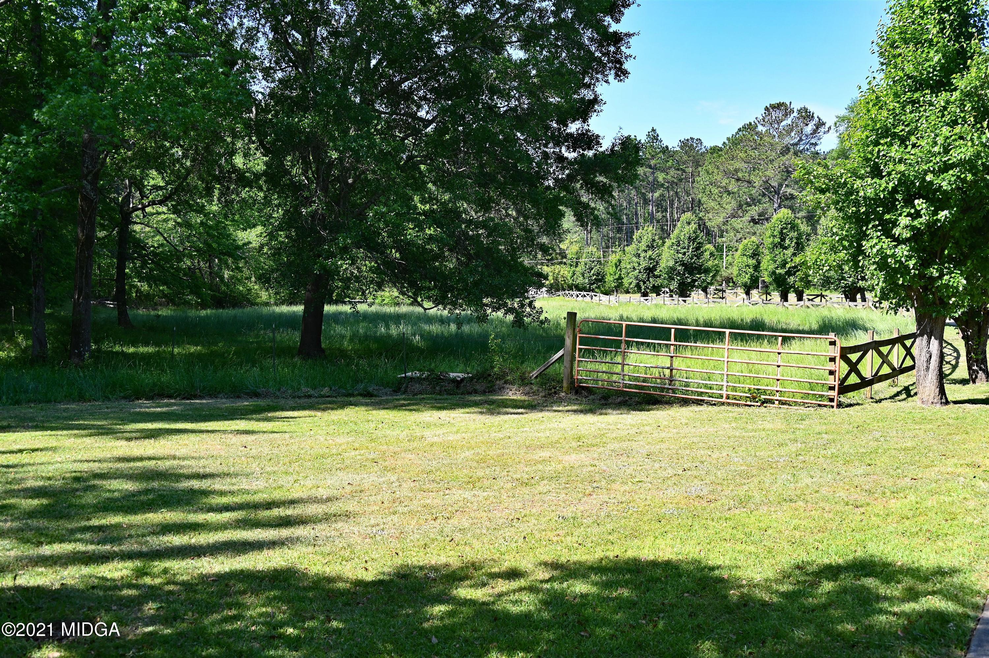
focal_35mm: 37
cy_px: 329
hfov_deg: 51.9
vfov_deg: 35.9
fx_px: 1016
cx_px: 494
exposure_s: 1/160
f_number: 7.1
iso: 100
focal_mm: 37
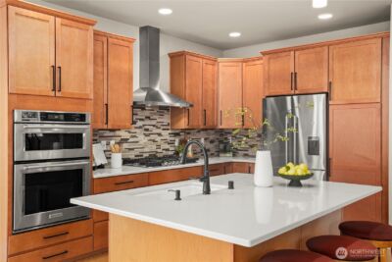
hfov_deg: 57.2
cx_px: 196
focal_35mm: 33
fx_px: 359
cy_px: 131
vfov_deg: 40.0
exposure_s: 1/5
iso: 640
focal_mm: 33
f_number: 8
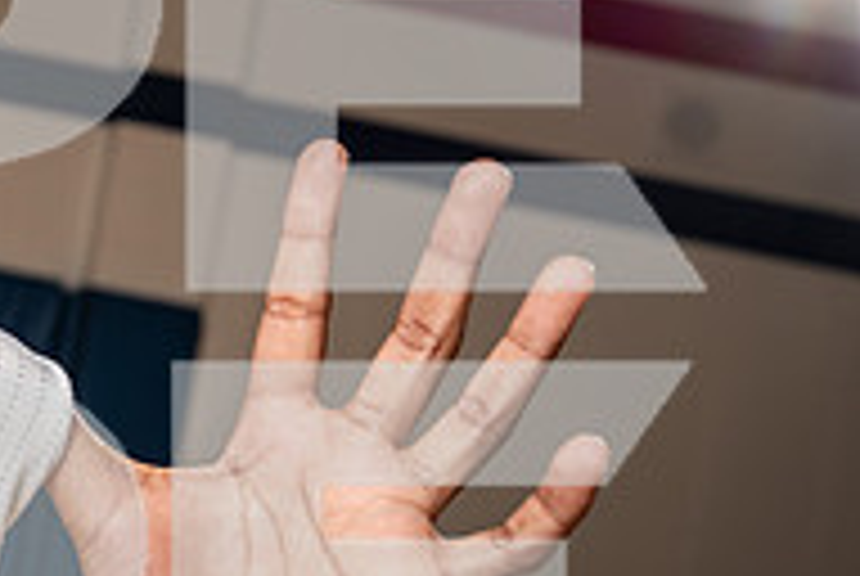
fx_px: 2464
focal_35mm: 103
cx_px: -441
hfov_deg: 17.7
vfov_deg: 13.2
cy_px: 56
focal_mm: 34
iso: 125
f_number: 5.6
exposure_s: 1/250
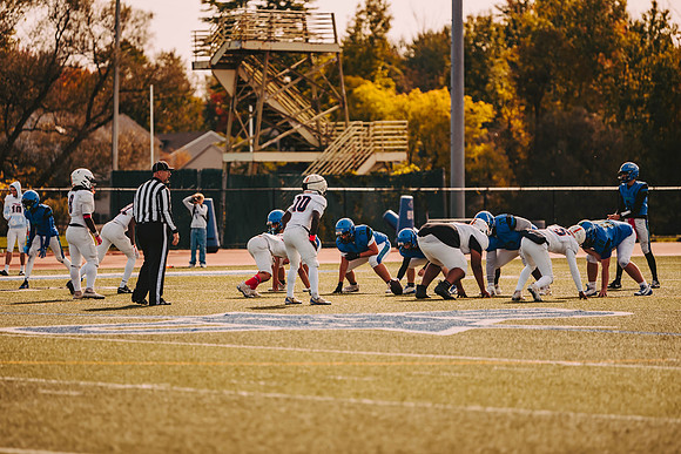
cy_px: 227
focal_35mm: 200
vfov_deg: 6.9
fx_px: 3784
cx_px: 340
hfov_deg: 10.3
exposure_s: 1/2000
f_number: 2.8
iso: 160
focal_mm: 200
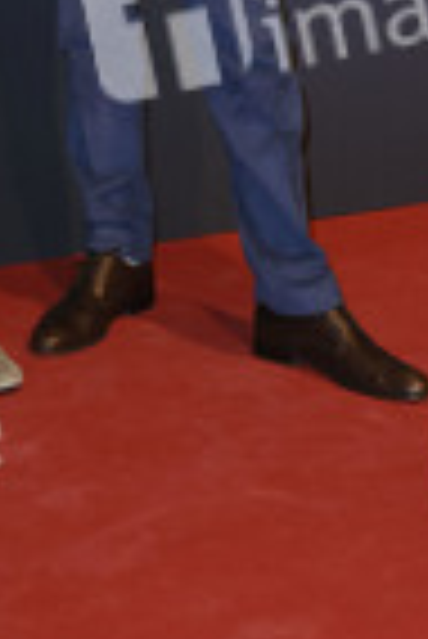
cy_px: -230
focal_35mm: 147
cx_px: -99
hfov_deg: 9.2
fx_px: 2622
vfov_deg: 13.3
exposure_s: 1/160
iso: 640
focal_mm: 35
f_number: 6.3
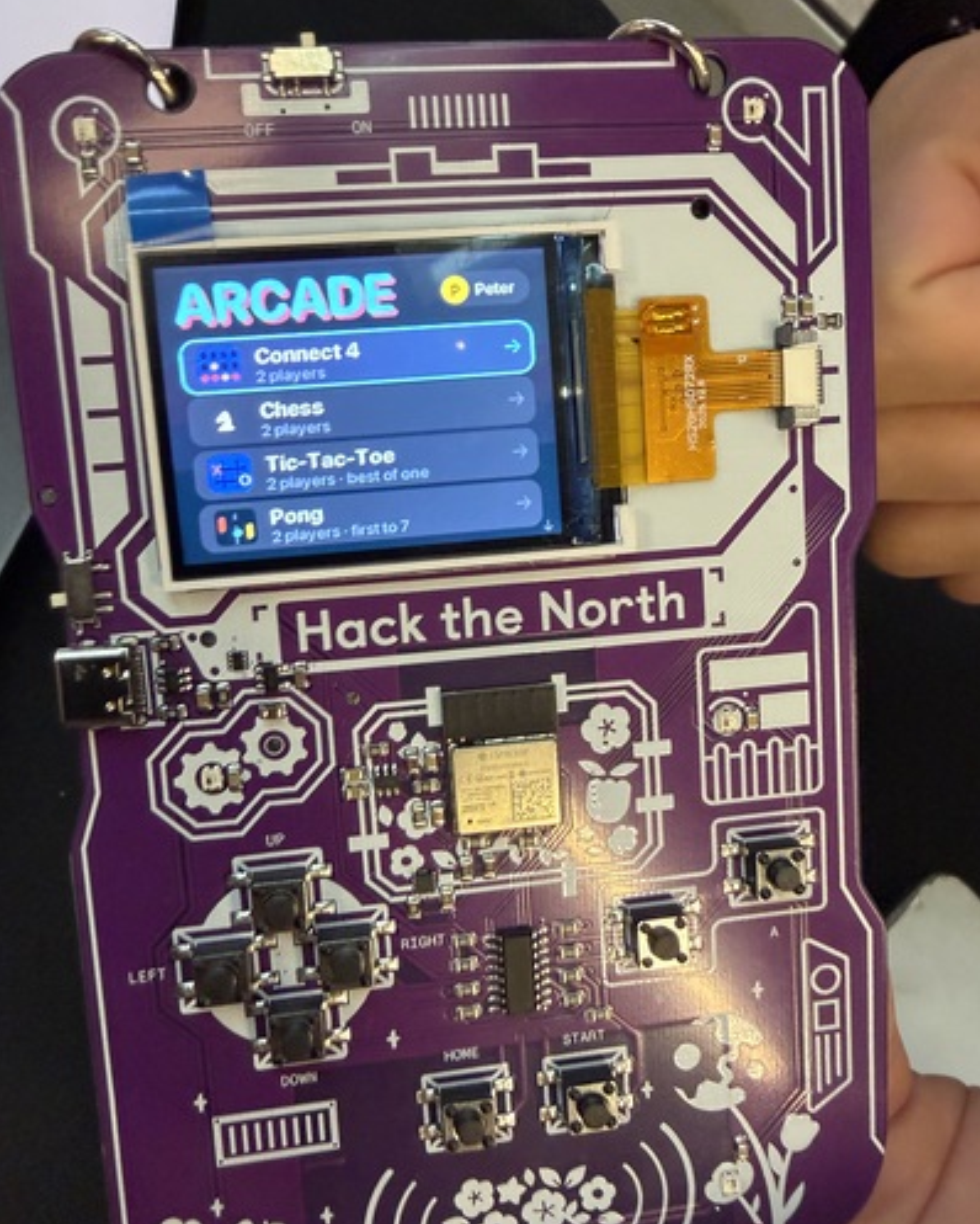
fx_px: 978
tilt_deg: -58.3
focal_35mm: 27
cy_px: 686
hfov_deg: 53.2
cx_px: 470
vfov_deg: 63.8
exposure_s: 1/60
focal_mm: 2.22
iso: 500
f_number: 2.2
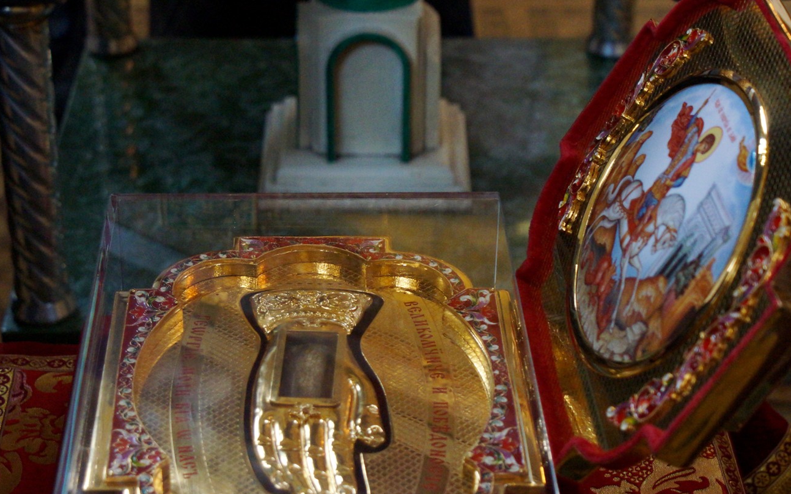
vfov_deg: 15.0
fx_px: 1875
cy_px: 270
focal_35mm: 87
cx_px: 389
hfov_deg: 23.8
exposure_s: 1/50
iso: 3200
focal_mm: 50
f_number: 5.6
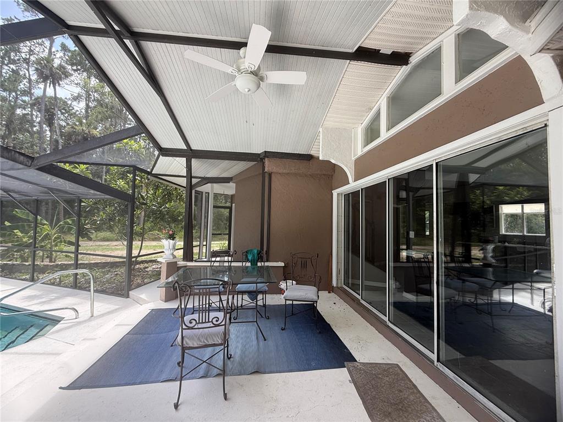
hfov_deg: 102.1
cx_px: 282
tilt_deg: +3.0
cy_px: 211
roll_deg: -2.8
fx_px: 228
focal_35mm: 14
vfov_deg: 85.7
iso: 64
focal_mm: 2.22
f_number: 2.2
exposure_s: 1/170
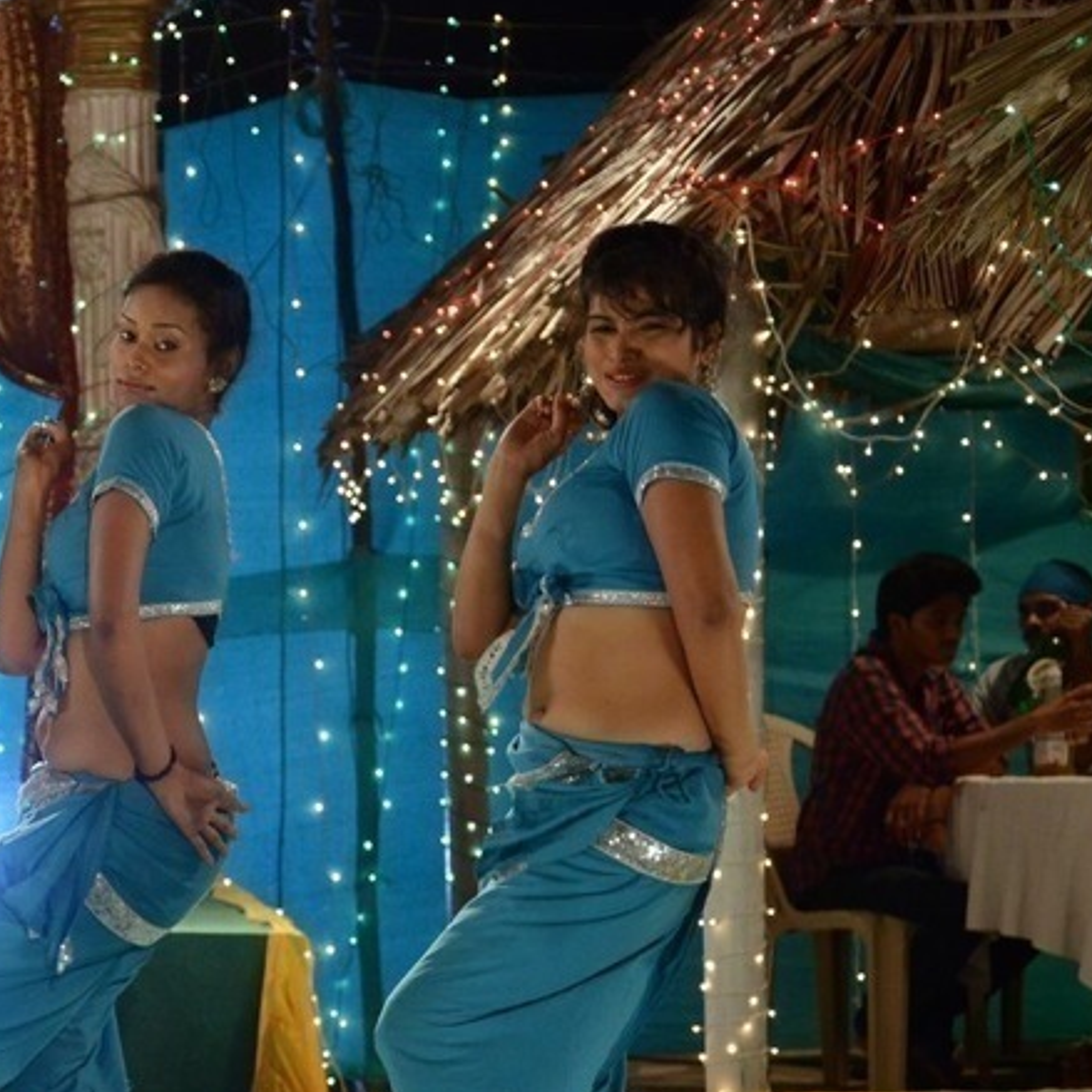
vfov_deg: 13.4
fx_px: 4640
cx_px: -95
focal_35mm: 130
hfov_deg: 13.2
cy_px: 770
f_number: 4.2
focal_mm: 56
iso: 2500
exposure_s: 1/250
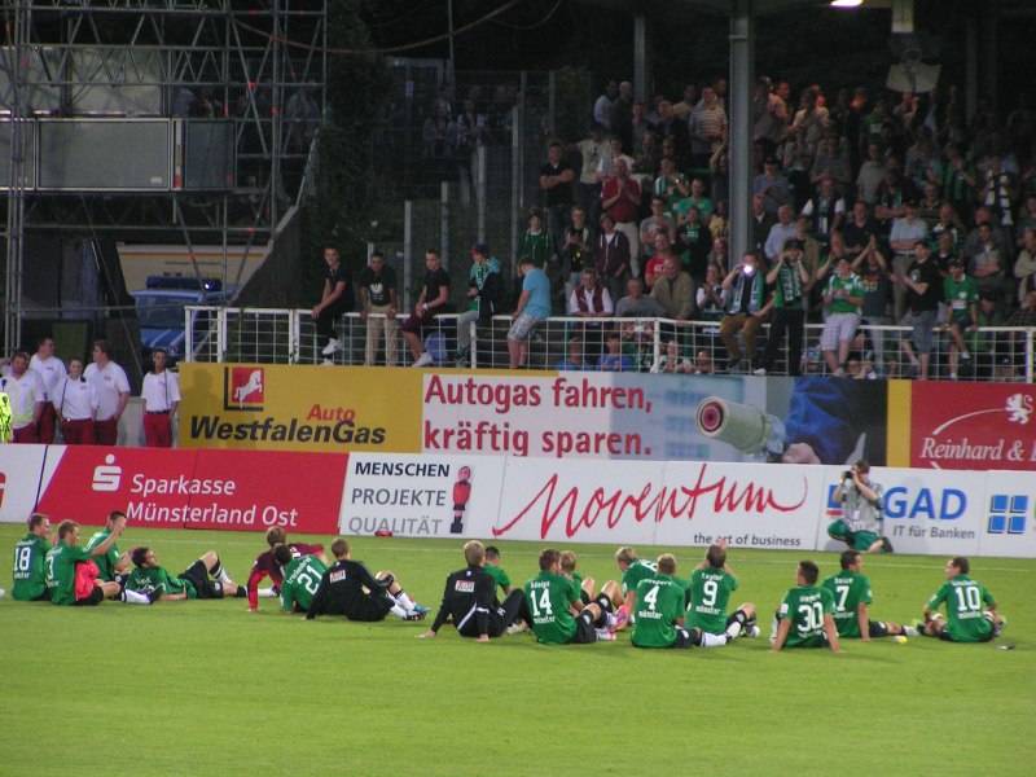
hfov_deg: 7.3
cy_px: 388
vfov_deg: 5.5
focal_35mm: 271
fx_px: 8111
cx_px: 518
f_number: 3.5
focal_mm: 41.4
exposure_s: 1/80
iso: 200
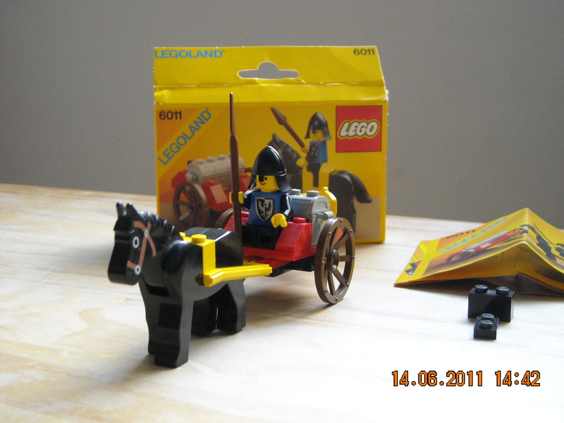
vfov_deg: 24.0
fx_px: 994
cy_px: 212
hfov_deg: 31.7
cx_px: 282
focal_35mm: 61
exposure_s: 1/52
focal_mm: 9.87
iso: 400
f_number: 3.5
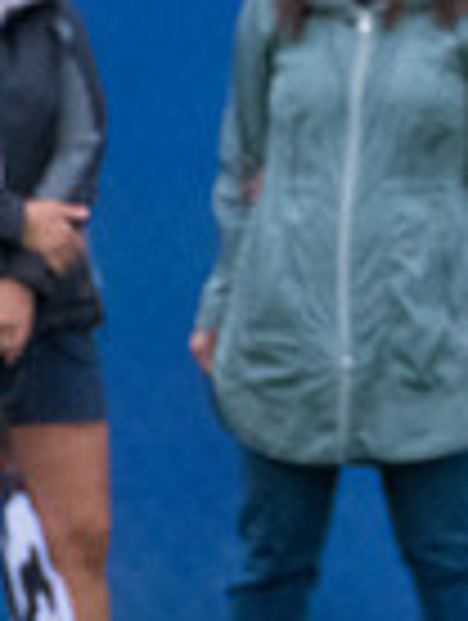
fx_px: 45610
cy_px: 252
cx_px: 1202
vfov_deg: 0.8
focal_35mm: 2538
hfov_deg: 0.6
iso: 4000
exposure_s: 1/1600
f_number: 5.6
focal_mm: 420
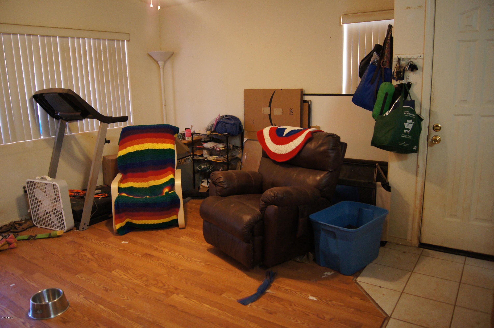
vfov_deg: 47.8
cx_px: 247
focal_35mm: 27
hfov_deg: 67.4
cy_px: 164
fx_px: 370
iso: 1600
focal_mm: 18
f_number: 3.5
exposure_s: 1/60
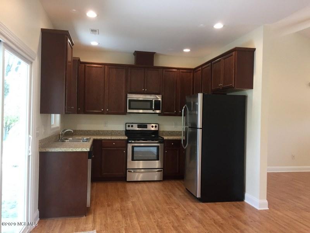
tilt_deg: -1.7
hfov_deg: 61.7
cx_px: 155
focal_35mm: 29
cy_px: 116
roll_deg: -2.2
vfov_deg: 48.2
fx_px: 260
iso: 50
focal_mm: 4.15
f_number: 2.2
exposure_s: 1/30
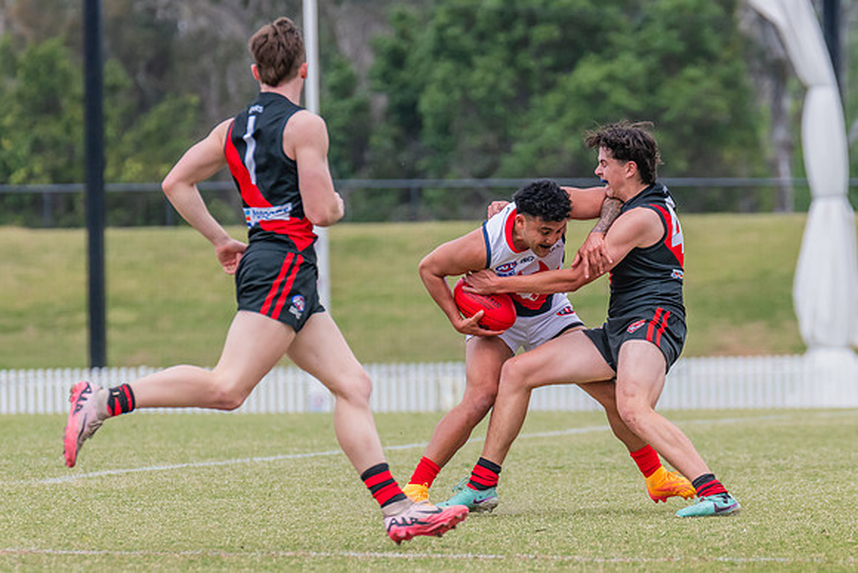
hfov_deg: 4.4
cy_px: 340
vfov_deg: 2.9
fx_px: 11262
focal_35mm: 472
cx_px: 584
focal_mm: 330
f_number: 7.1
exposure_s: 1/1250
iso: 800
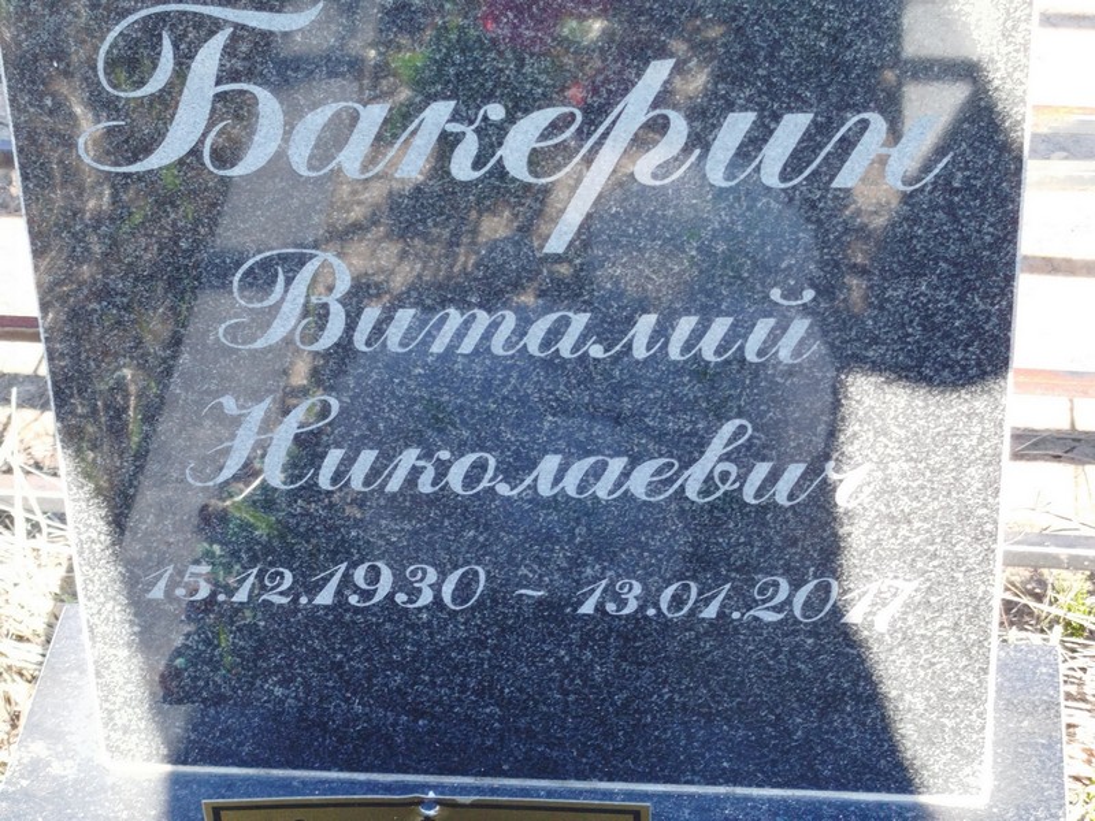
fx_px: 981
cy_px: 410
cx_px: 548
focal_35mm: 31
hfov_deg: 58.4
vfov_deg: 45.4
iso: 80
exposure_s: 1/100
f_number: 1.7
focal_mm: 5.31
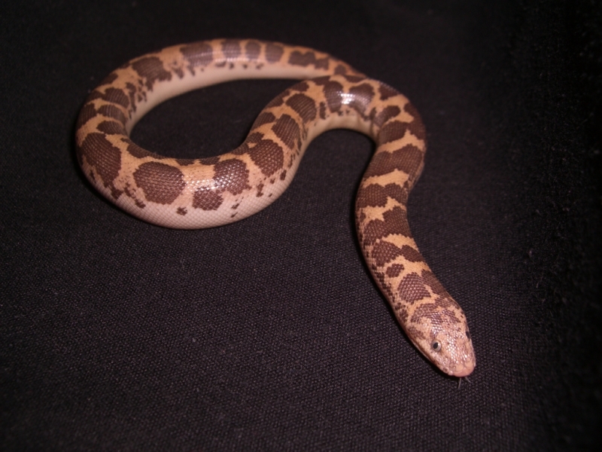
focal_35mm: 38
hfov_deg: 49.0
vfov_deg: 37.7
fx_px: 661
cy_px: 226
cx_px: 301
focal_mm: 7.9
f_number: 5.6
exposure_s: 1/60
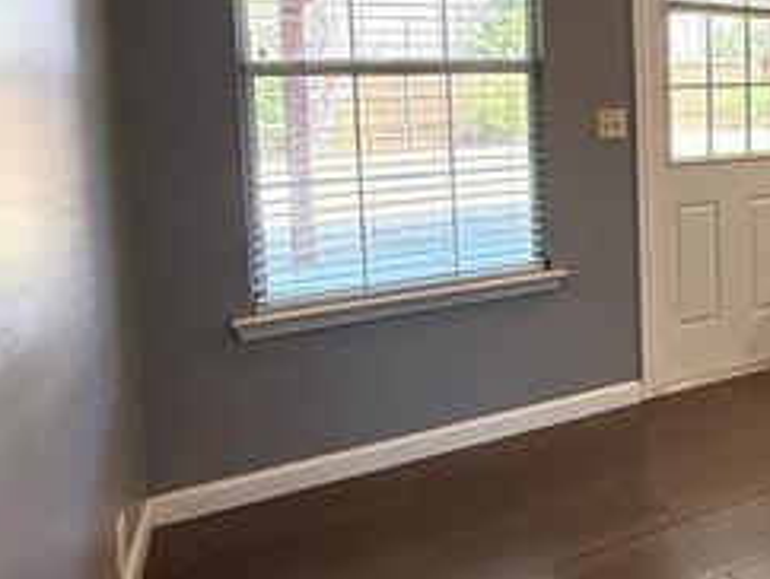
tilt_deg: -2.0
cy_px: 124
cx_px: 834
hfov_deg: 40.9
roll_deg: +0.8
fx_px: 824
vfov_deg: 37.5
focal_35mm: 37
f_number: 2.2
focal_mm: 2.22
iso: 80
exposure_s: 1/120
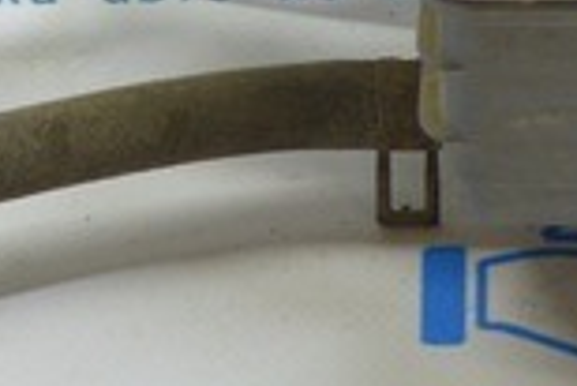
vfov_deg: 5.7
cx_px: 689
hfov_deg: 8.5
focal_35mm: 239
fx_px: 3834
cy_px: -249
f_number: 4
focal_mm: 24
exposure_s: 1/60
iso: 400
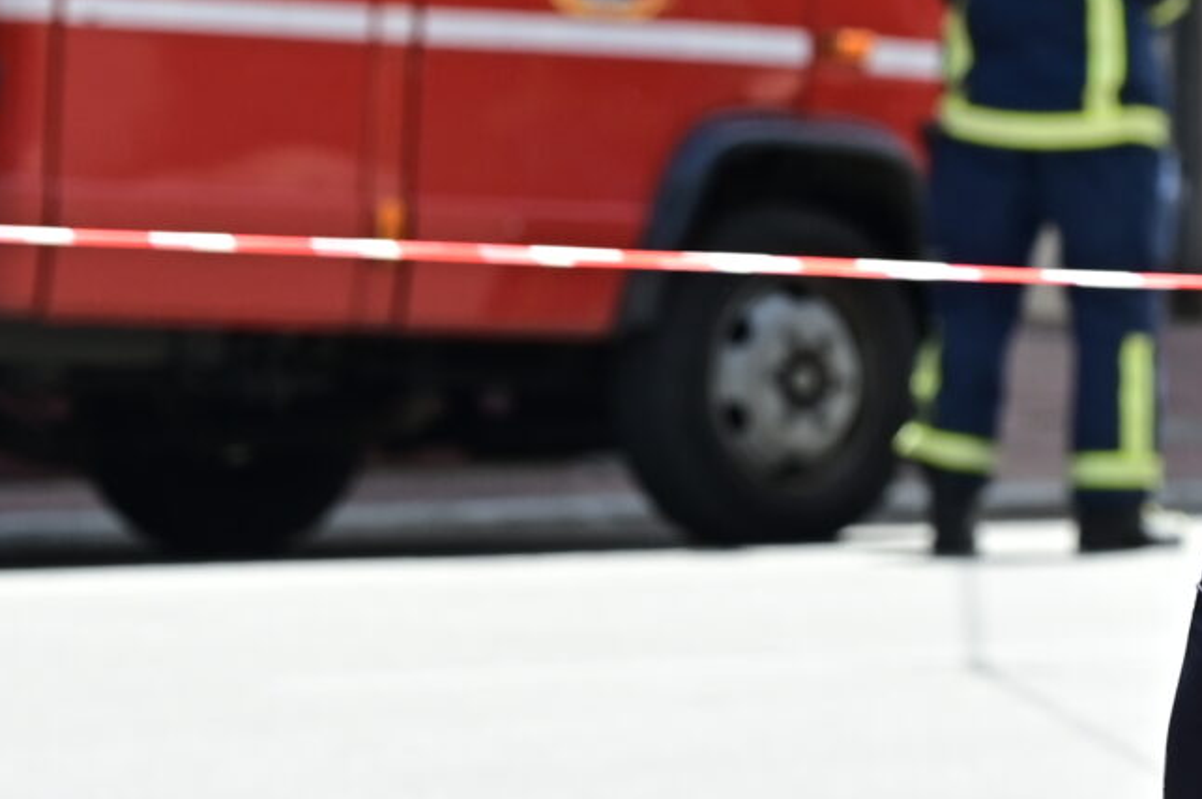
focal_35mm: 351
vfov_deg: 3.9
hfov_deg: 5.8
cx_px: 1631
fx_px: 11710
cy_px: 91
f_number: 5
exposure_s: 1/500
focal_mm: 88
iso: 160
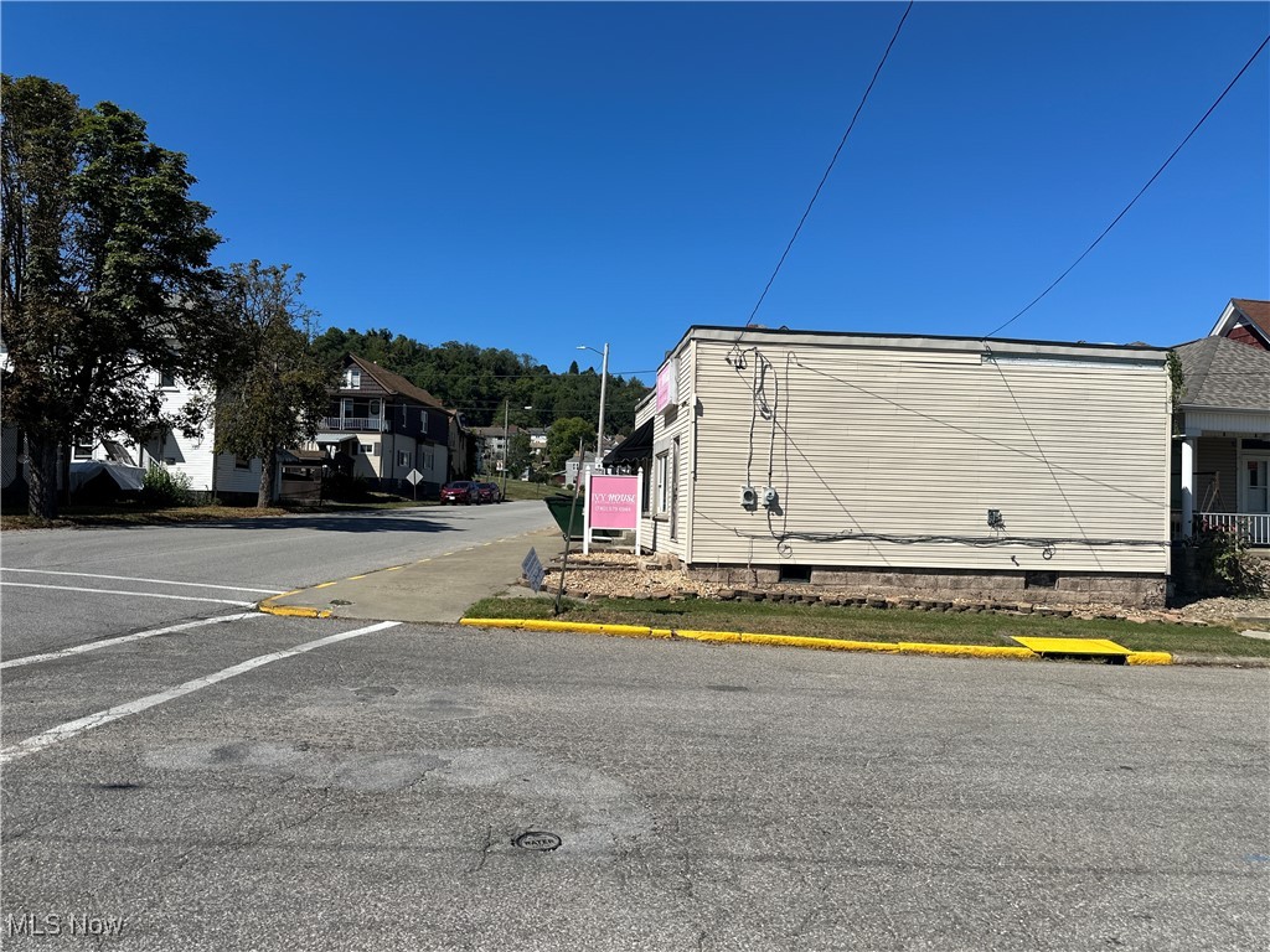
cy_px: 476
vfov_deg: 56.8
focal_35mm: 24
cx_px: 635
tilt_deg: +1.7
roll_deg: -2.4
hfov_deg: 71.6
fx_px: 881
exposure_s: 1/7042
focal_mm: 6.86
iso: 80
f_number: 1.78
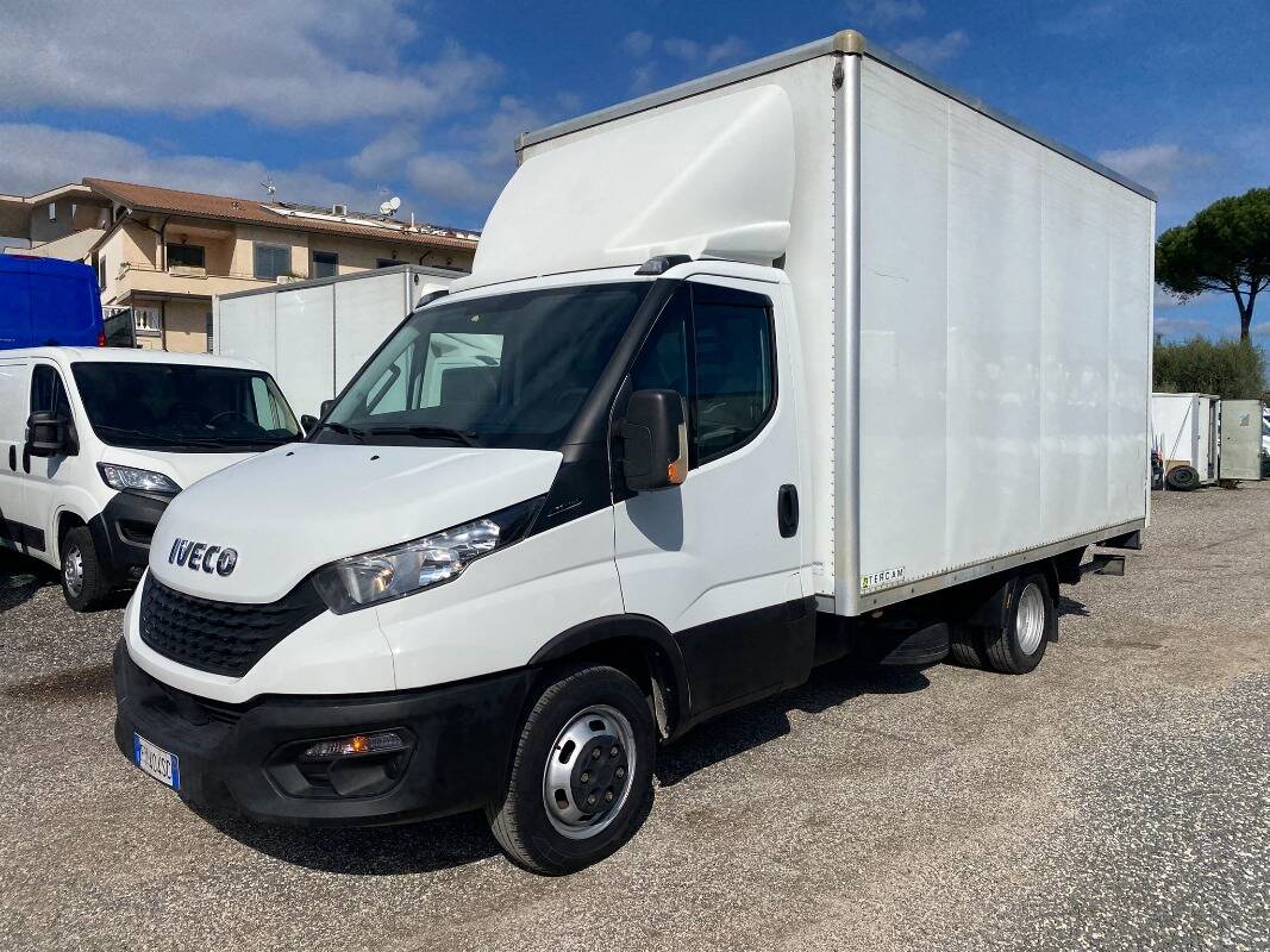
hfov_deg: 67.3
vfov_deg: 53.1
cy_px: 476
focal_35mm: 26
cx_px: 635
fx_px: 954
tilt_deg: -0.8
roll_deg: -0.2
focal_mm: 4.25
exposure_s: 1/8850
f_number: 1.8
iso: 32
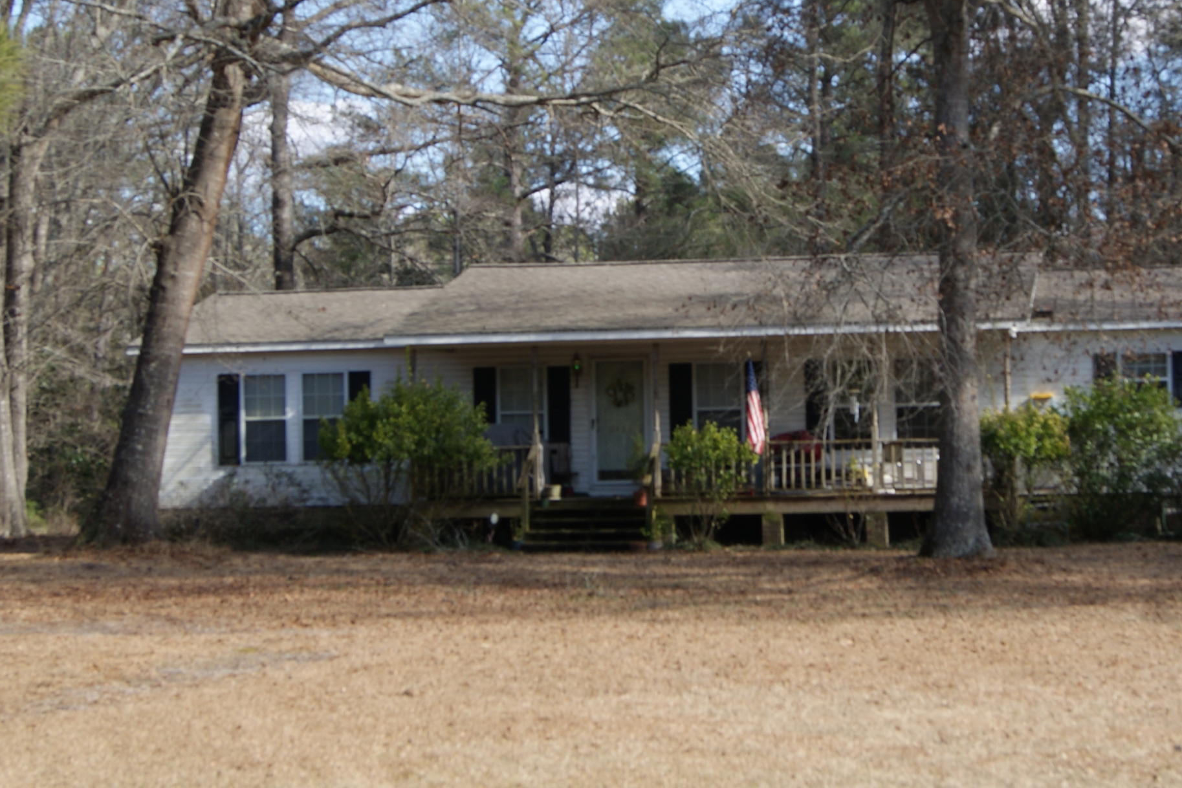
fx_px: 2429
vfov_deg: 18.4
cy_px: 263
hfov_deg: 27.2
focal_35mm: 74
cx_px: 748
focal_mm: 30
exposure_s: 1/80
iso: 100
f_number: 9
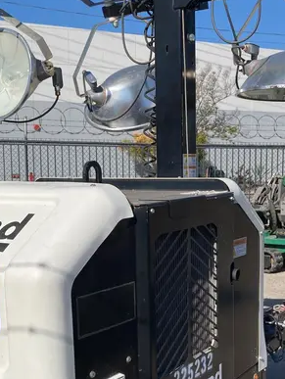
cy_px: 246
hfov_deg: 27.6
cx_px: 156
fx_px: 581
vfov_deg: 35.8
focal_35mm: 53
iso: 20
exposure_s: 1/3247
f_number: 1.8
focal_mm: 3.99
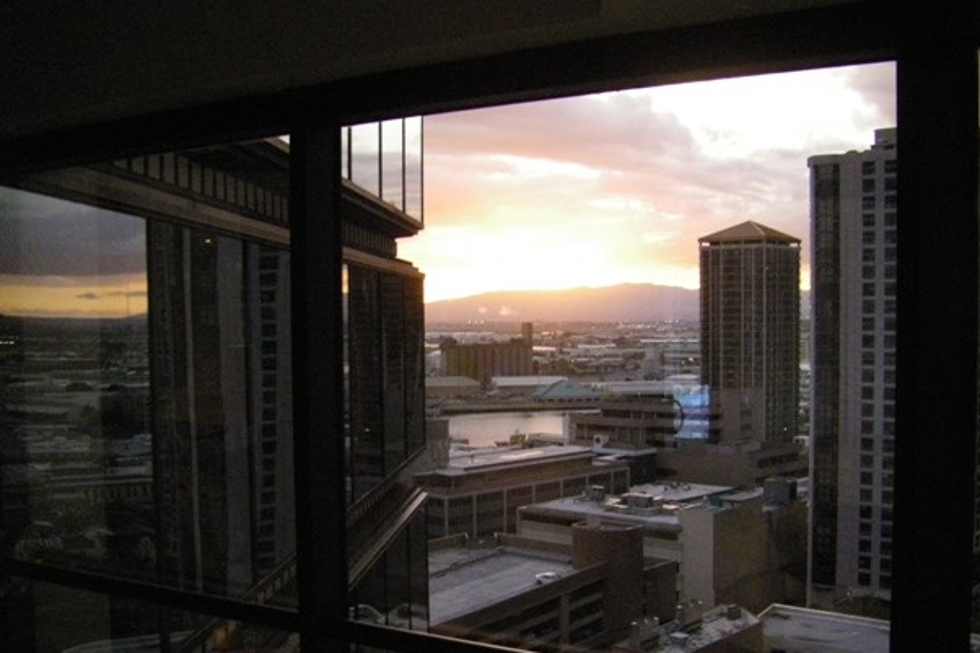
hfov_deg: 46.4
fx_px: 1143
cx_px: 516
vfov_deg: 31.8
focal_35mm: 42
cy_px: 383
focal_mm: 6.3
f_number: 3.5
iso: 800
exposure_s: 1/40
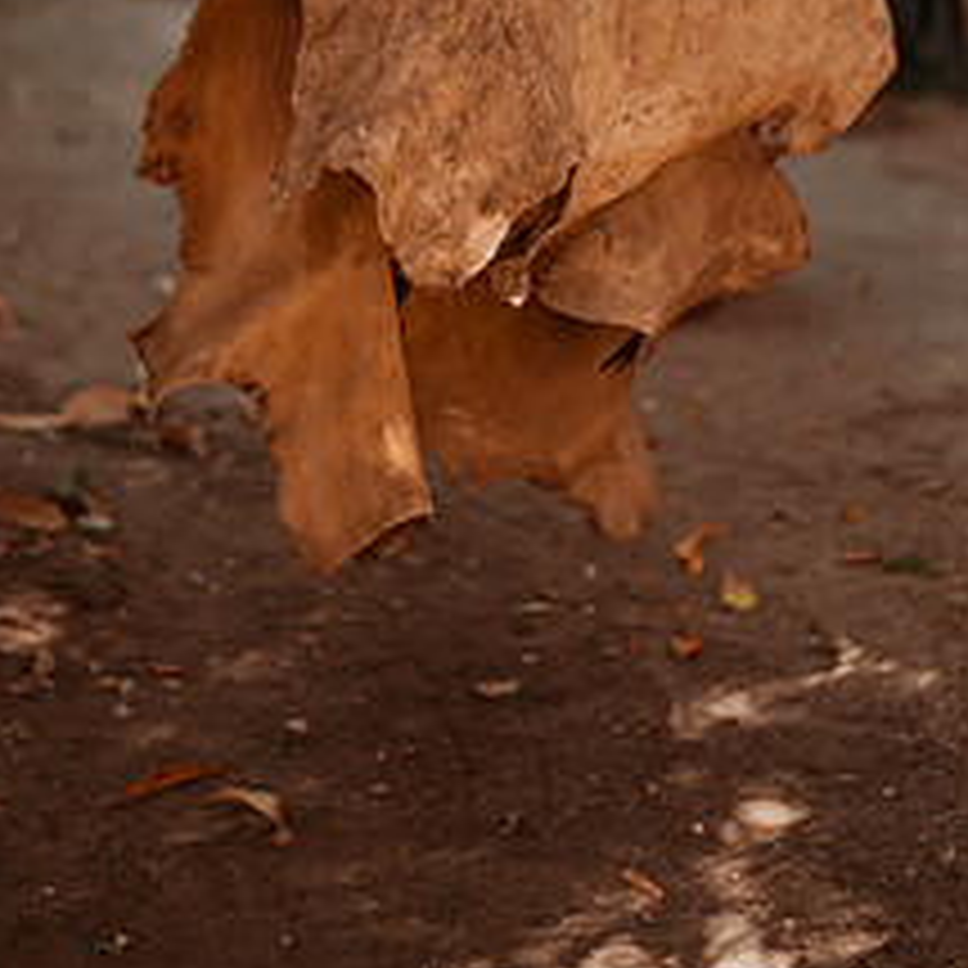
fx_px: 3259
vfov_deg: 16.5
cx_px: 513
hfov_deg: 16.9
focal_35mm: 103
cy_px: -14
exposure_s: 1/500
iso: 125
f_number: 1.4
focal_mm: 58
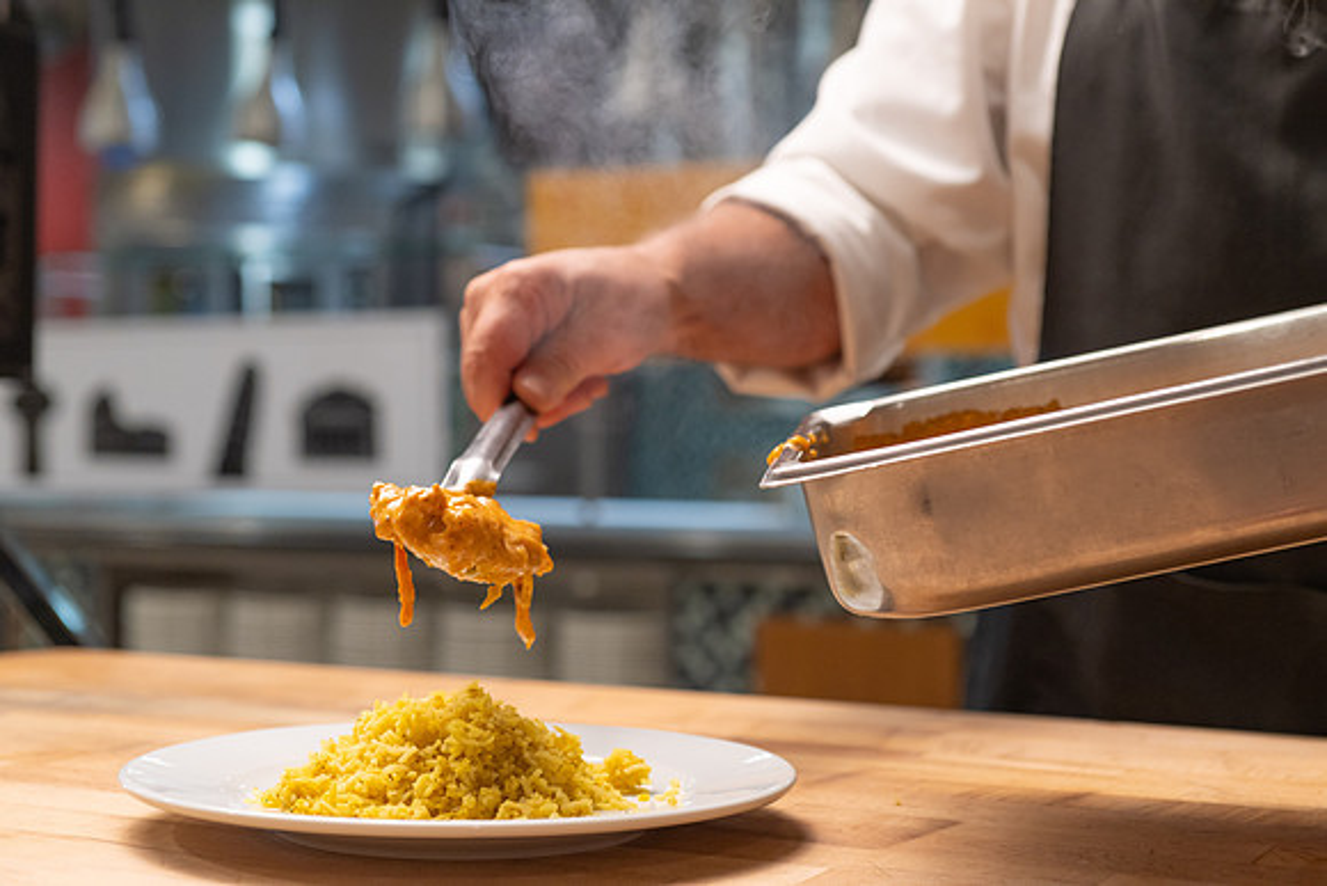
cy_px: 443
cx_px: 664
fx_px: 2212
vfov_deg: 22.6
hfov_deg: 33.4
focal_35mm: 60
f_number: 5.6
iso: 1250
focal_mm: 60
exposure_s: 1/200
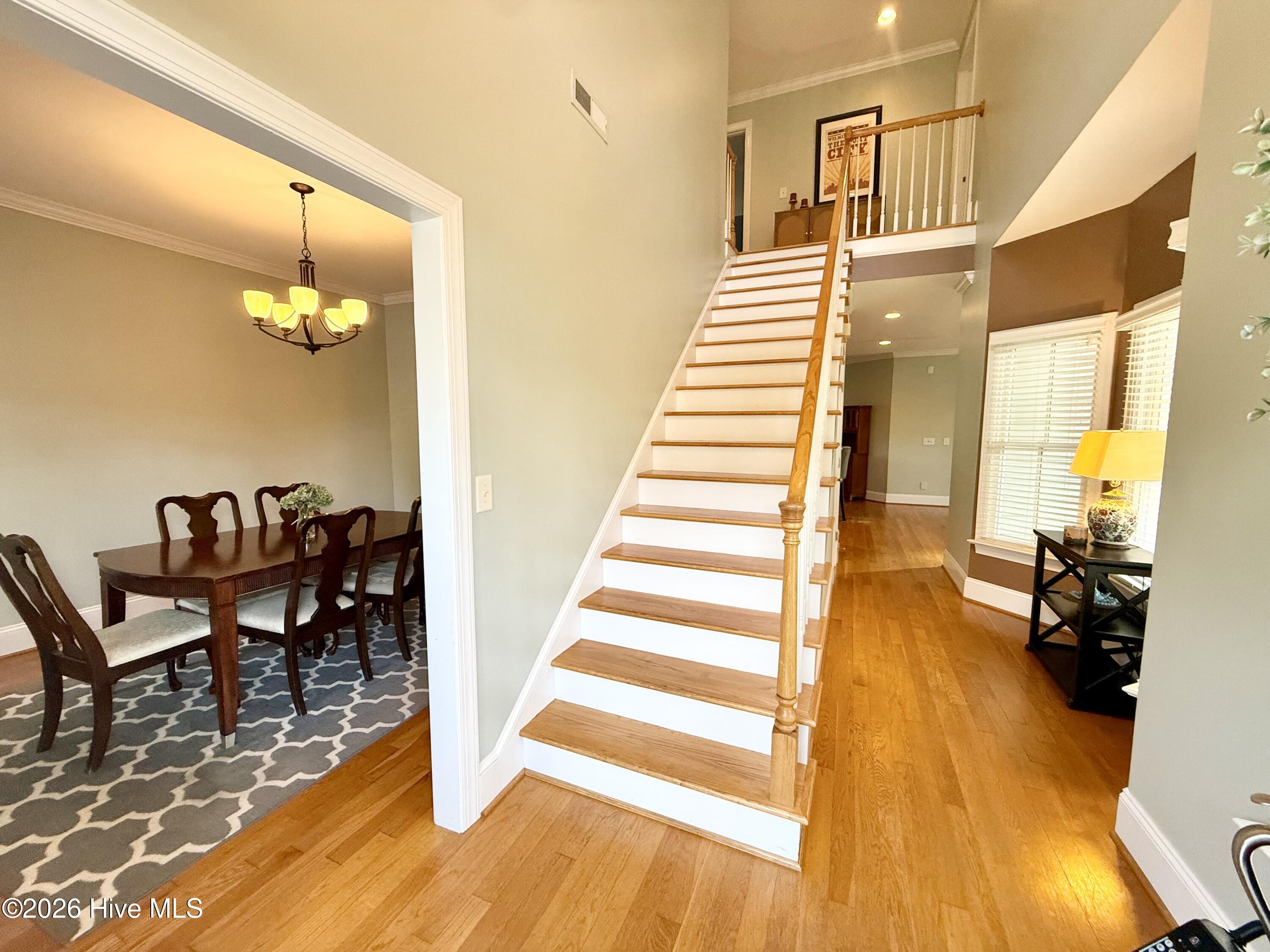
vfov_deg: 85.7
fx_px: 514
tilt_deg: -5.1
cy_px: 476
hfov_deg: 102.1
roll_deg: +0.0
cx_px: 635
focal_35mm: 14
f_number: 2.2
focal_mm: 2.22
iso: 250
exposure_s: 1/120
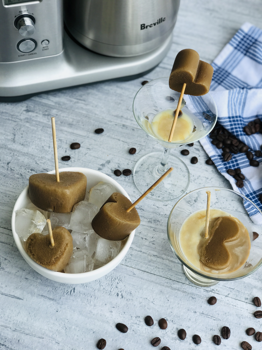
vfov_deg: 33.8
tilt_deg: -56.9
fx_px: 575
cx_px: 131
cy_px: 175
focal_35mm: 57
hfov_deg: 25.7
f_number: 2.8
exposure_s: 1/197
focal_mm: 6.6
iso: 20
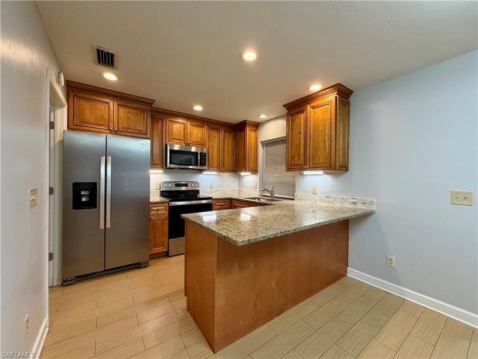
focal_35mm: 14
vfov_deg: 85.7
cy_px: 180
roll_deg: +0.0
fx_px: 193
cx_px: 239
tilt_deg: -0.1
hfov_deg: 102.1
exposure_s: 1/120
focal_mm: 2.22
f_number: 2.2
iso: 250
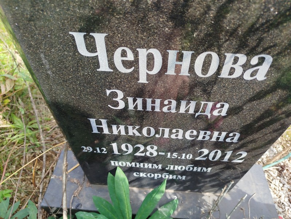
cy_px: 110
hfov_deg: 71.6
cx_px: 146
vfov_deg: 56.8
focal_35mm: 24
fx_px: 202
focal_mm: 5.31
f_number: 1.7
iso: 50
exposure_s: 1/232
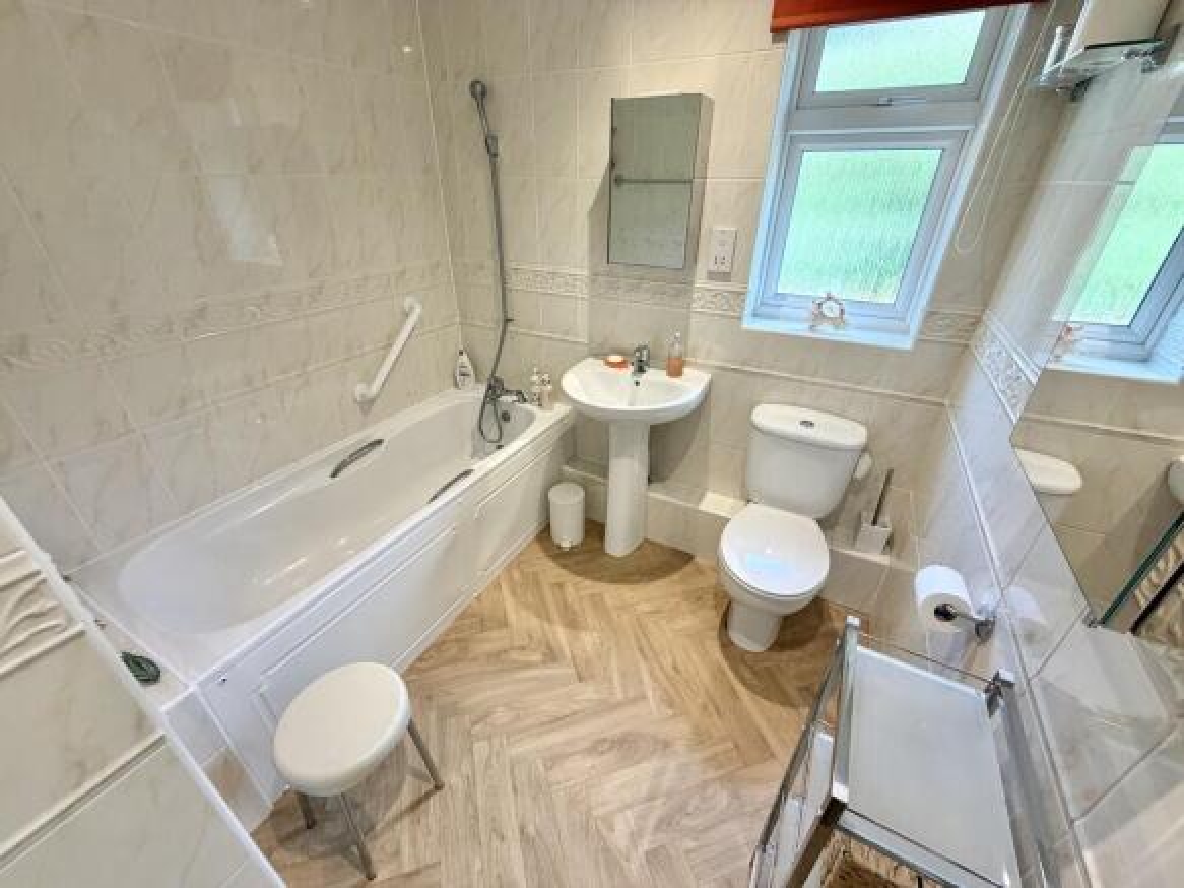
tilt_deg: -29.6
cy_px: 444
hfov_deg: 102.1
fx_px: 479
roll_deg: -0.2
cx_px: 592
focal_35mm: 14
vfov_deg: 85.7
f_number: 2.2
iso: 200
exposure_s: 1/100
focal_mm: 2.22
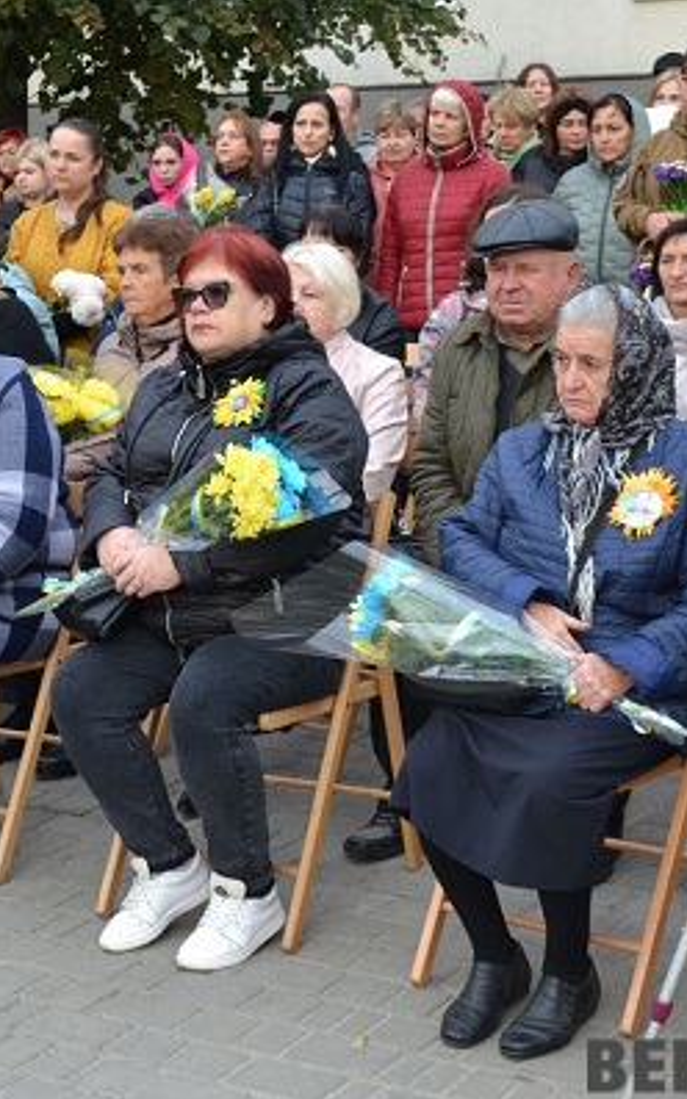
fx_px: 2218
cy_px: 551
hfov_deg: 17.6
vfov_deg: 27.9
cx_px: 335
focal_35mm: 74
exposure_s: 1/125
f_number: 5.6
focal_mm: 32
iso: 280
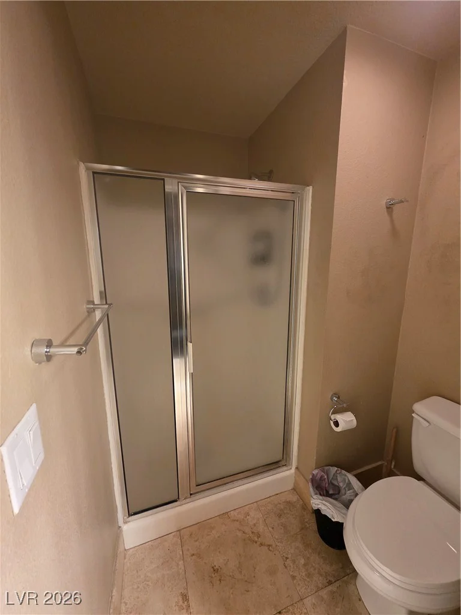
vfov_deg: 106.2
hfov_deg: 89.9
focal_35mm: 13
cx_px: 230
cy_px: 308
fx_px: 231
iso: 640
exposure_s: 1/60
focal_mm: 2.2
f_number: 1.9
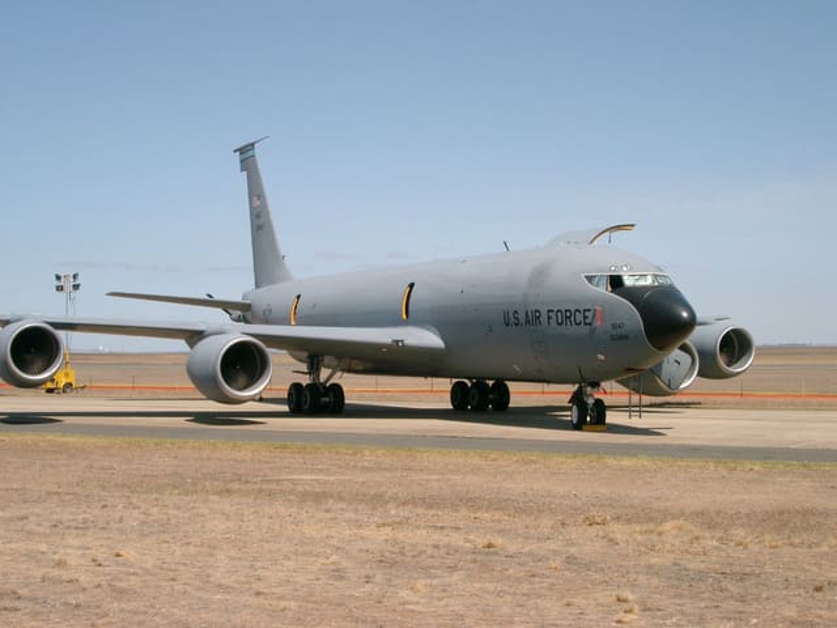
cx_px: 418
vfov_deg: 23.7
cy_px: 314
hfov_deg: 31.2
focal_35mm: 62
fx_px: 1499
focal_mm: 12.6
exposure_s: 1/640
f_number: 6.5
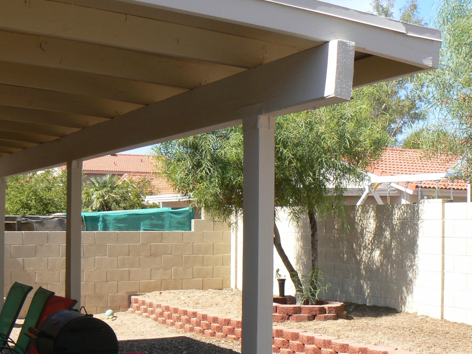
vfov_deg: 27.8
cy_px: 238
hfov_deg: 36.7
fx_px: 709
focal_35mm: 52
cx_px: 198
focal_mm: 6
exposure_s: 1/200
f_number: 5.6
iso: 80
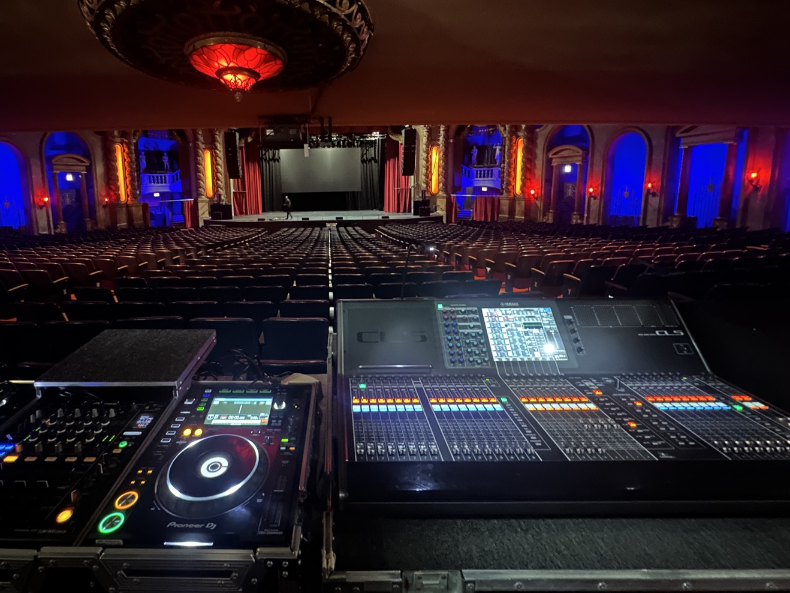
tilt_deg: -7.9
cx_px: 331
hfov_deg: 90.3
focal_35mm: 17
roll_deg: +1.1
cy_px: 234
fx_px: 388
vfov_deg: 73.8
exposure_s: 1/8
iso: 2000
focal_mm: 2.22
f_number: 2.2
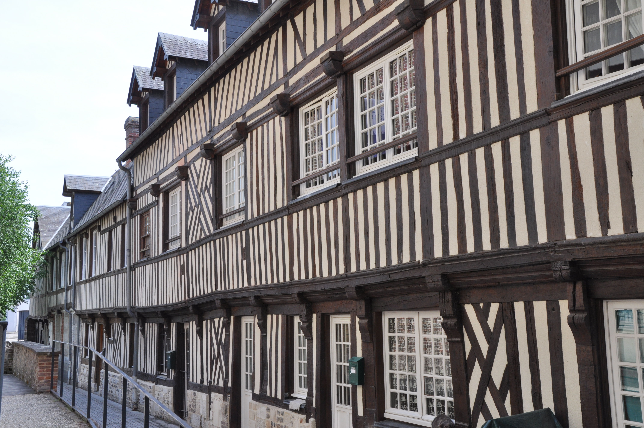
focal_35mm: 39
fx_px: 697
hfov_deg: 49.6
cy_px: 214
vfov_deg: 34.1
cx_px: 322
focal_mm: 26
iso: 400
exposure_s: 1/160
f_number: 13
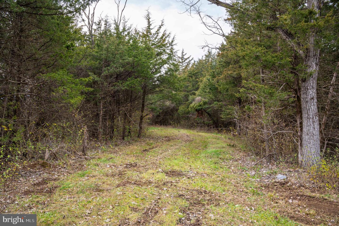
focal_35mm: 30
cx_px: 170
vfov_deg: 44.2
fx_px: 278
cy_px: 113
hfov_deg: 62.8
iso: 400
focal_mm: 29.5
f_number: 8
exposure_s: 1/250
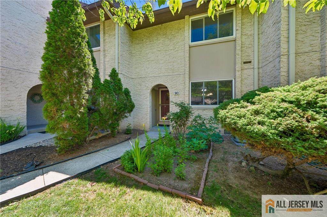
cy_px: 108
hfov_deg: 112.7
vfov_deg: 89.9
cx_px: 164
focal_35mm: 12
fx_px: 109
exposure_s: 1/160
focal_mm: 8
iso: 160
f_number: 4
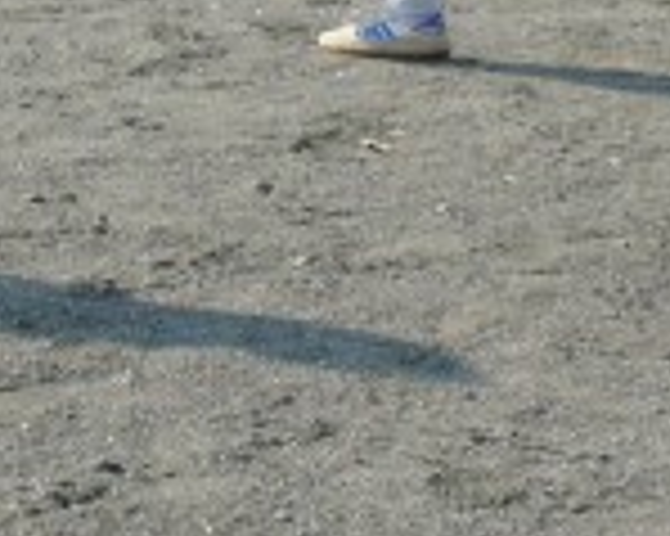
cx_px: -171
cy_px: -363
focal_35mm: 170
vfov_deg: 8.8
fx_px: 3369
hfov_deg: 11.1
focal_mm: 7.7
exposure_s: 1/250
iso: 100
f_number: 5.6
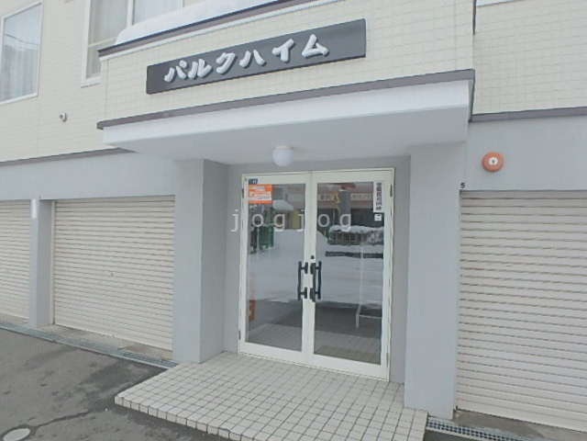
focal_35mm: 21
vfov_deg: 63.4
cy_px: 220
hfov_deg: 79.0
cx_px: 294
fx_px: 356
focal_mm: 3.7
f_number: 3.5
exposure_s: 1/500
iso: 125
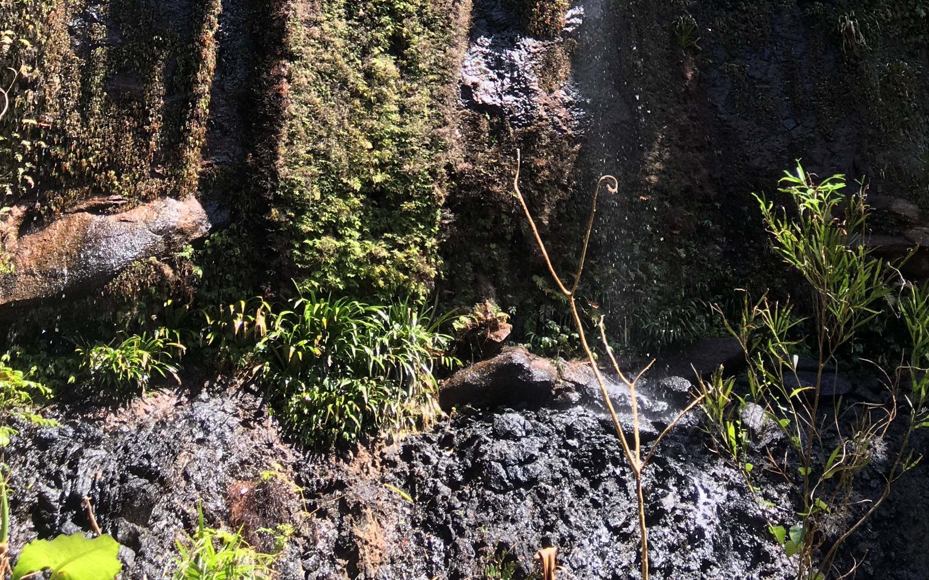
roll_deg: +2.9
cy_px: -280
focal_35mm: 57
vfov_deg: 19.8
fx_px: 1443
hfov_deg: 35.6
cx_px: 533
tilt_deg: +31.9
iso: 25
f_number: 2.2
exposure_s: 1/234
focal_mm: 4.15
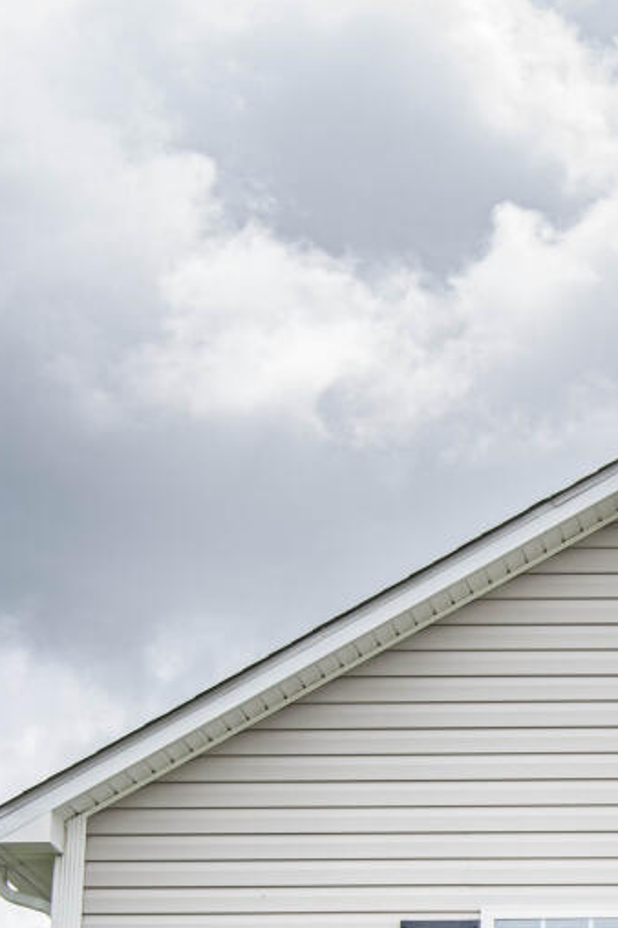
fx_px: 3553
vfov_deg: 14.7
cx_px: 932
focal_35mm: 138
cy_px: 871
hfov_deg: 9.6
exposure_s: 1/500
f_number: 5
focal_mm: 35
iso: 125
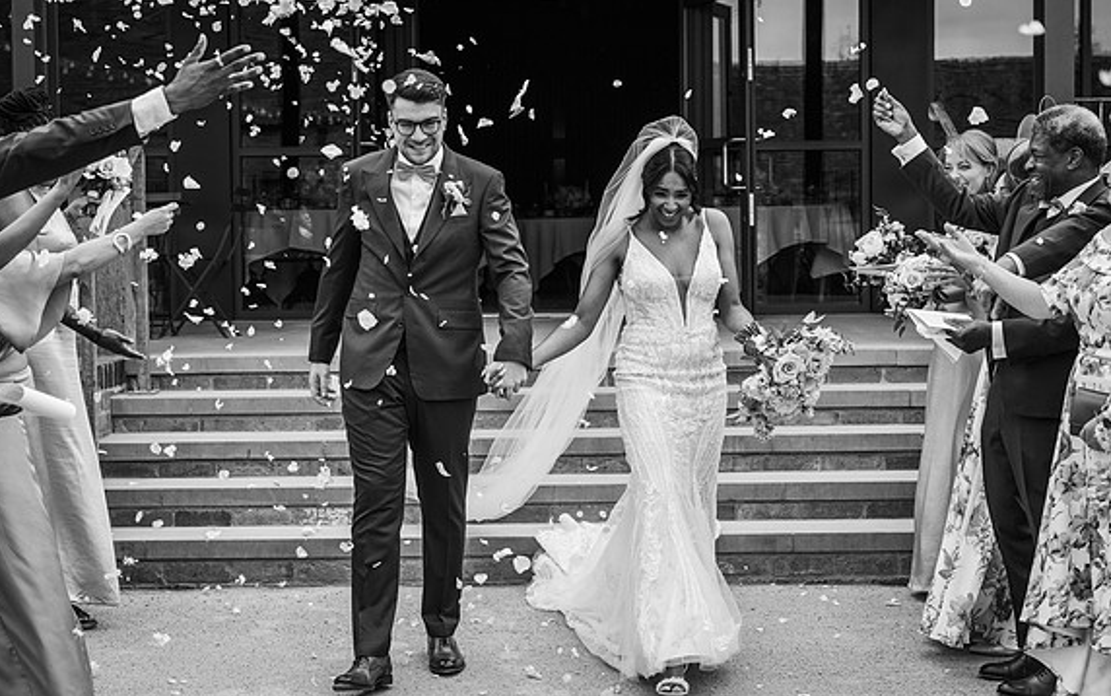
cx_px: 554
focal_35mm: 64
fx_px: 1939
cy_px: 358
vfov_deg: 20.3
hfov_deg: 32.0
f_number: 5
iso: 400
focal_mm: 62
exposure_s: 1/1000
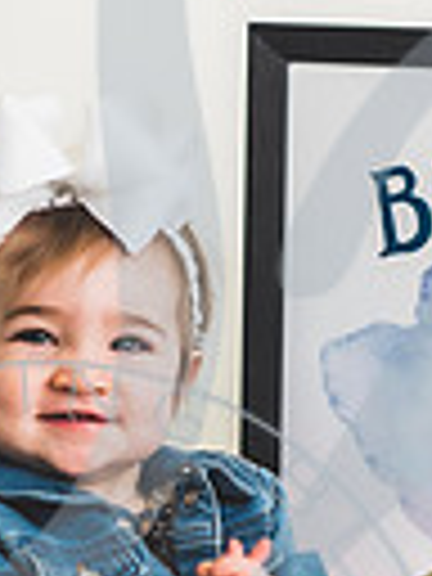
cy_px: 436
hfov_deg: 8.8
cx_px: 248
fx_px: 2812
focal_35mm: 169
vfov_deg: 11.7
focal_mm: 50
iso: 200
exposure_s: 1/160
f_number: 2.8
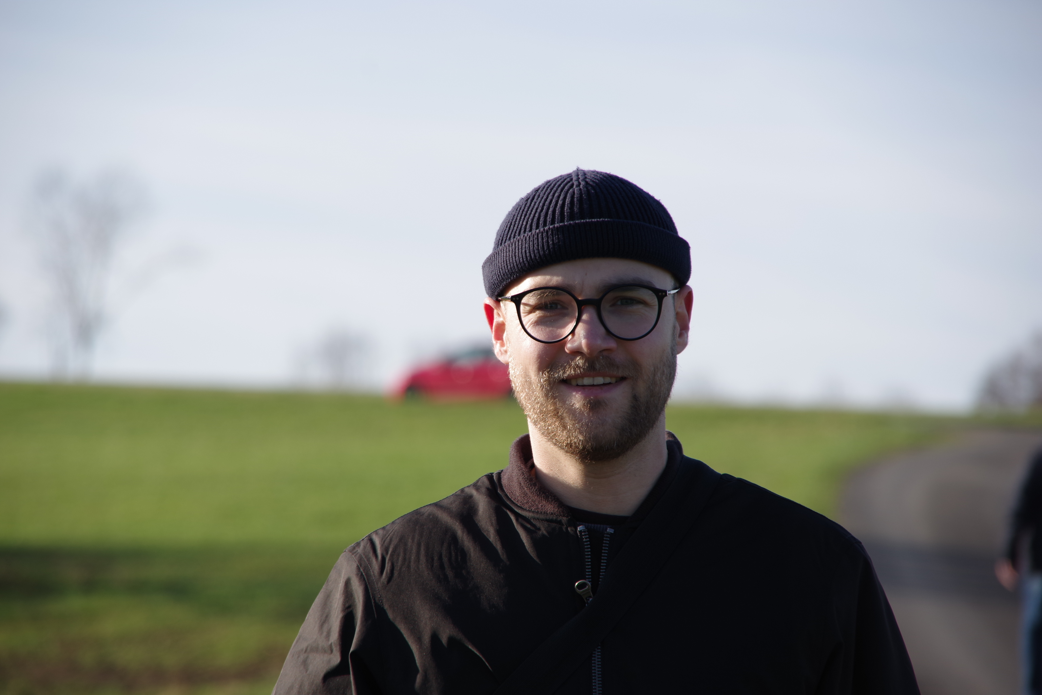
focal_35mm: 202
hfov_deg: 10.2
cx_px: 521
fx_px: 5846
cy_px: 348
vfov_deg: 6.8
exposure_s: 1/250
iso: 100
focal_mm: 135
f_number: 5.6
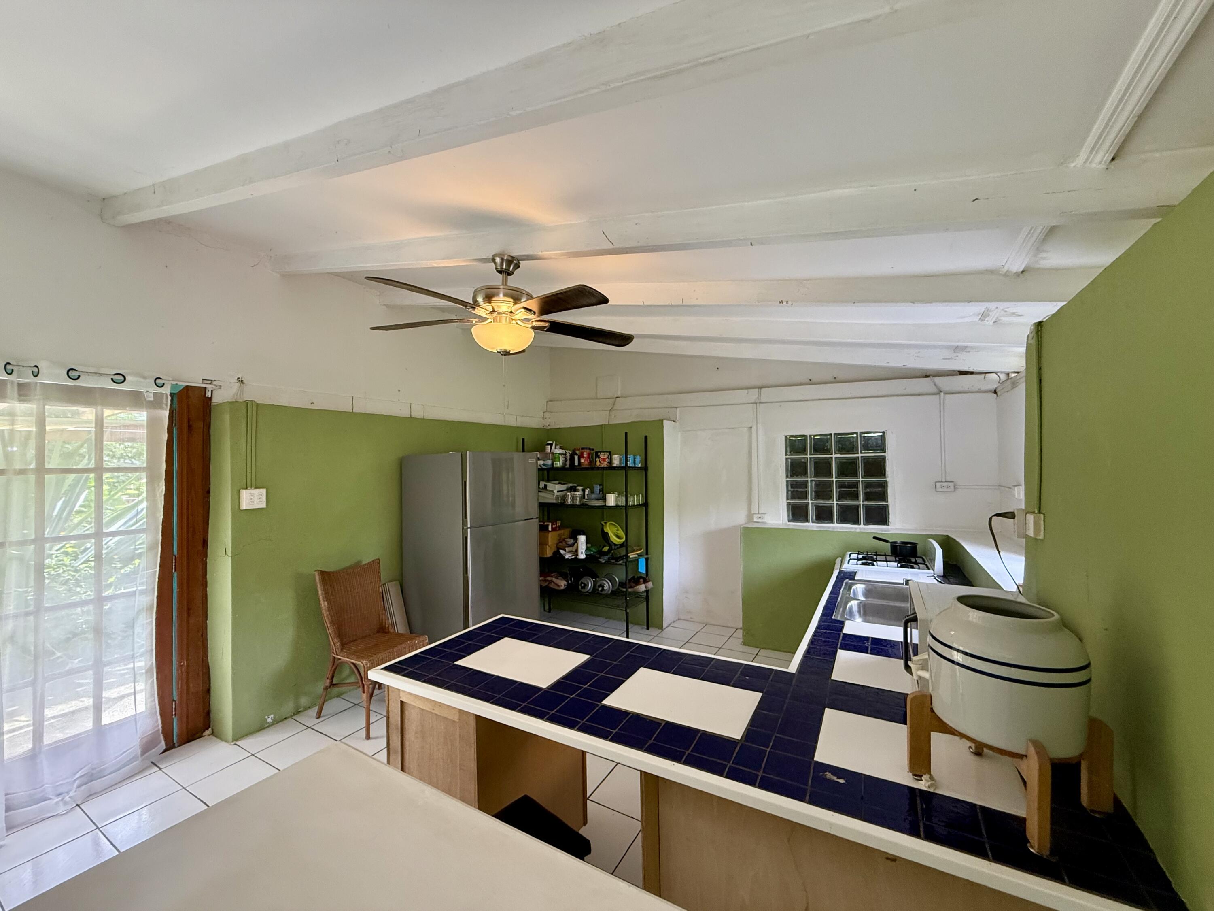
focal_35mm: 14
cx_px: 607
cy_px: 456
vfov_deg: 85.7
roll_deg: +1.0
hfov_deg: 102.1
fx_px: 491
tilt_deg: +2.3
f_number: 2.2
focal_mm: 2.22
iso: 250
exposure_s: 1/99
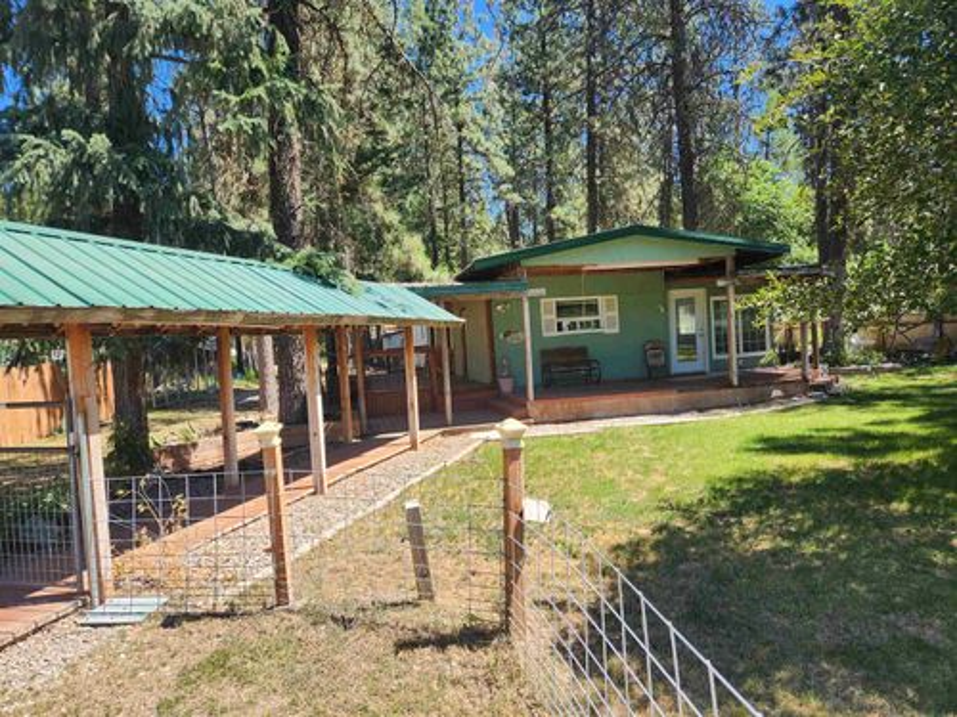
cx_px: 478
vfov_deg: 58.9
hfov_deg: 73.9
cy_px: 358
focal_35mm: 23
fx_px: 636
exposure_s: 1/574
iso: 20
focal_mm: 5.4
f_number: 1.8
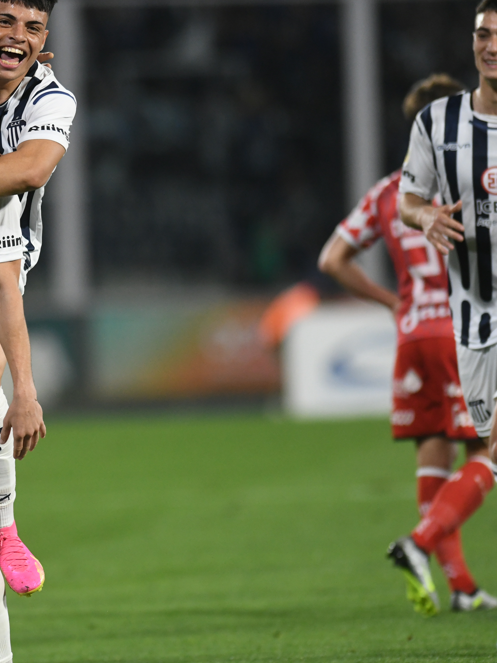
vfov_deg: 3.3
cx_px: -47
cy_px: 324
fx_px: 11562
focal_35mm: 604
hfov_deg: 2.5
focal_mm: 300
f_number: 2.8
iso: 2000
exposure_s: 1/1600
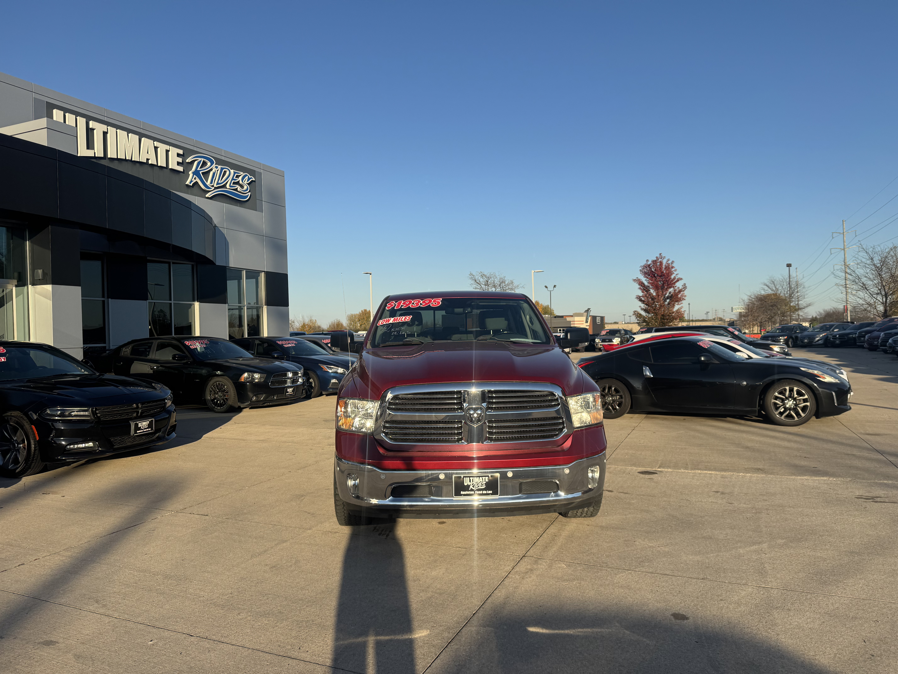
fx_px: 623
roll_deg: +2.4
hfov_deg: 71.6
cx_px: 449
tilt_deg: -0.4
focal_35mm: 24
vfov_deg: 56.8
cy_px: 337
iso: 80
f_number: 1.78
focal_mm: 6.76
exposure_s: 1/4049
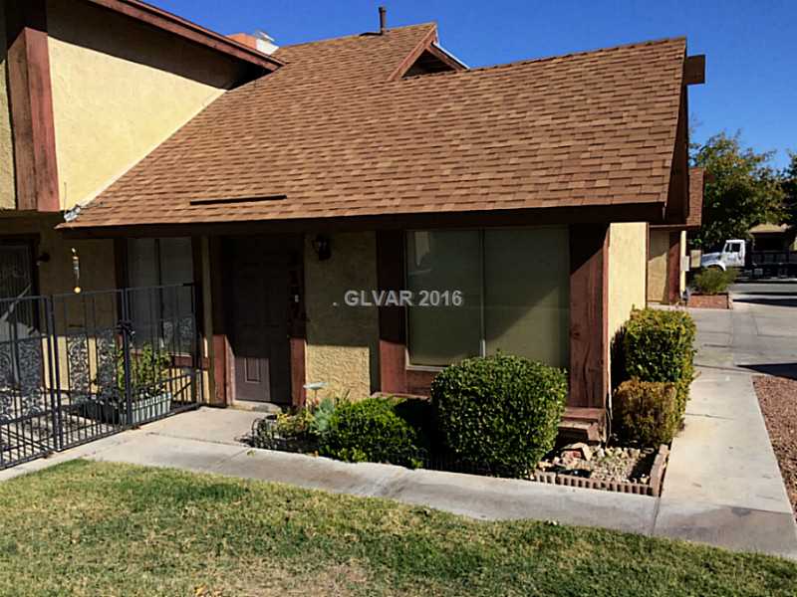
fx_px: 668
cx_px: 398
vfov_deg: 48.2
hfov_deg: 61.7
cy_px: 298
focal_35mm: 29
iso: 32
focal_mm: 4.15
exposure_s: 1/2160
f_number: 2.2
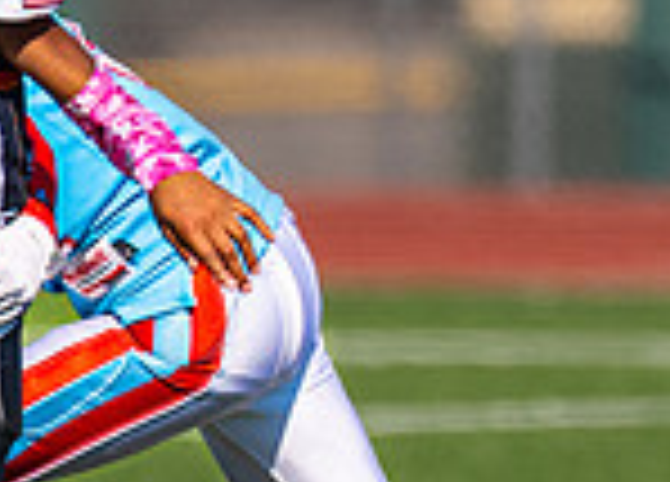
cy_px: 187
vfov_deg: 0.9
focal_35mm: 1620
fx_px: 30882
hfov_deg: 1.2
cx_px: -45
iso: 100
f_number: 2.8
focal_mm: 200
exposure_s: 1/3200
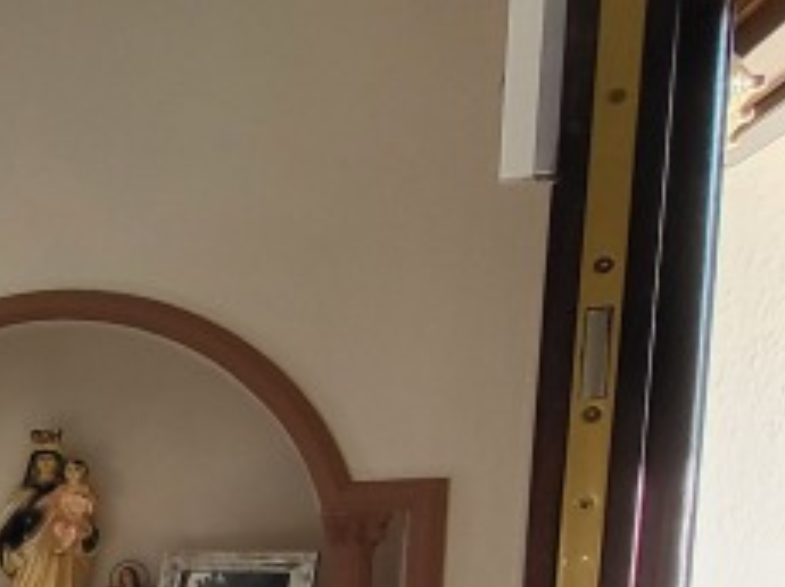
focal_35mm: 58
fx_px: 1314
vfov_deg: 23.0
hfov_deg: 24.0
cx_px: -471
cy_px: 710
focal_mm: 1.74
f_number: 2.2
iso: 125
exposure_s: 1/50
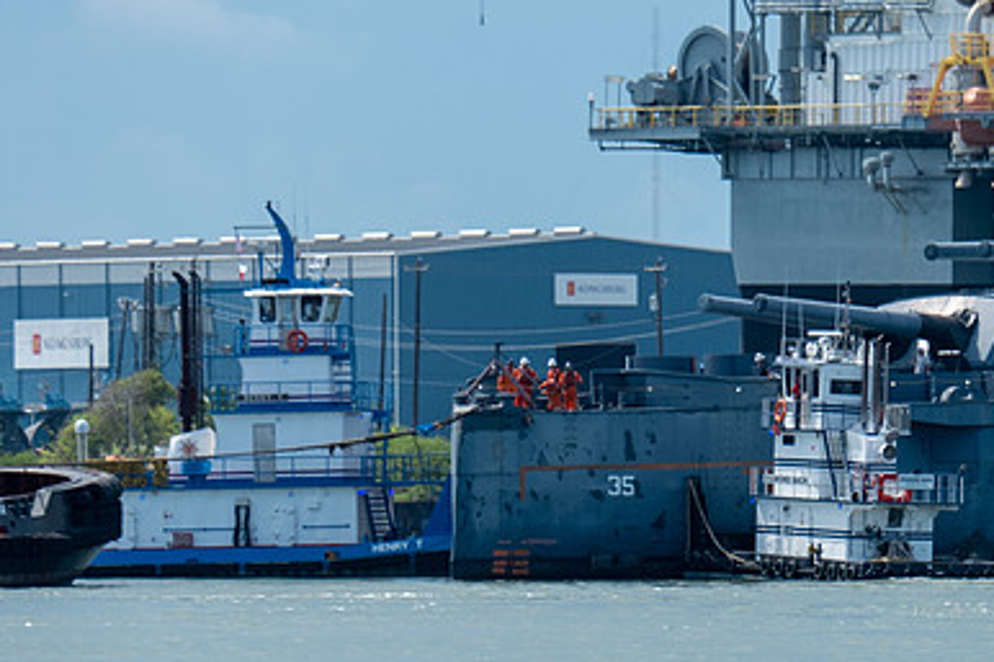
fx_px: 12447
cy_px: 444
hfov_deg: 4.6
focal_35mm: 451
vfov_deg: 3.0
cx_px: 582
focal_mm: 200
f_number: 7.1
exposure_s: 1/350
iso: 200
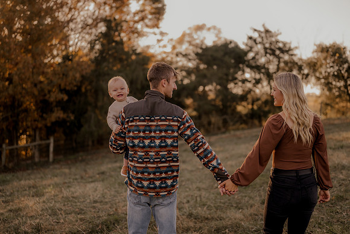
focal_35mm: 50
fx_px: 486
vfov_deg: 27.0
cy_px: 117
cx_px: 175
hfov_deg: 39.6
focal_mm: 50
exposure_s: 1/1250
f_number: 1.8
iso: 250
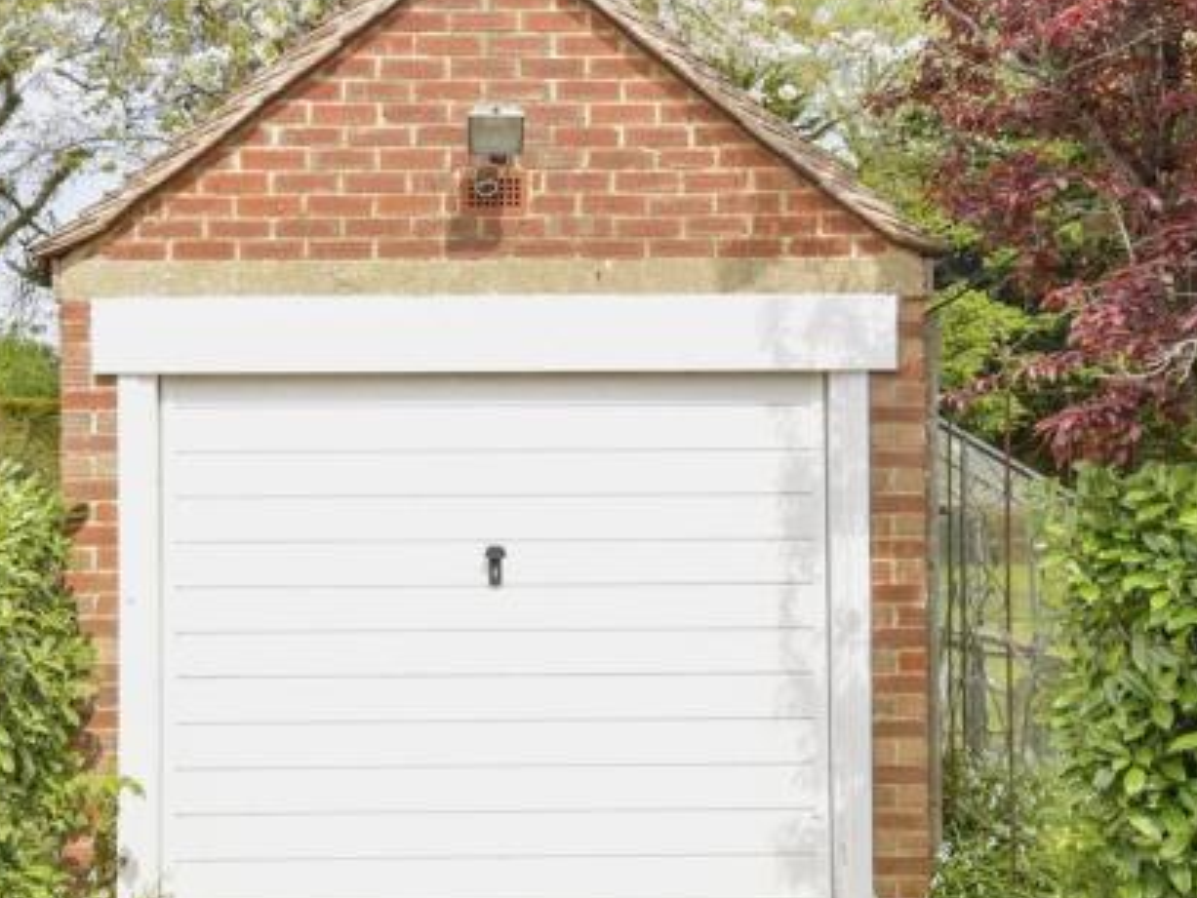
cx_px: 498
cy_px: 452
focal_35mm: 37
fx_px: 1280
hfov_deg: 49.9
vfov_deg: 38.7
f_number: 9
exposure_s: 1/250
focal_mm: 16
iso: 400
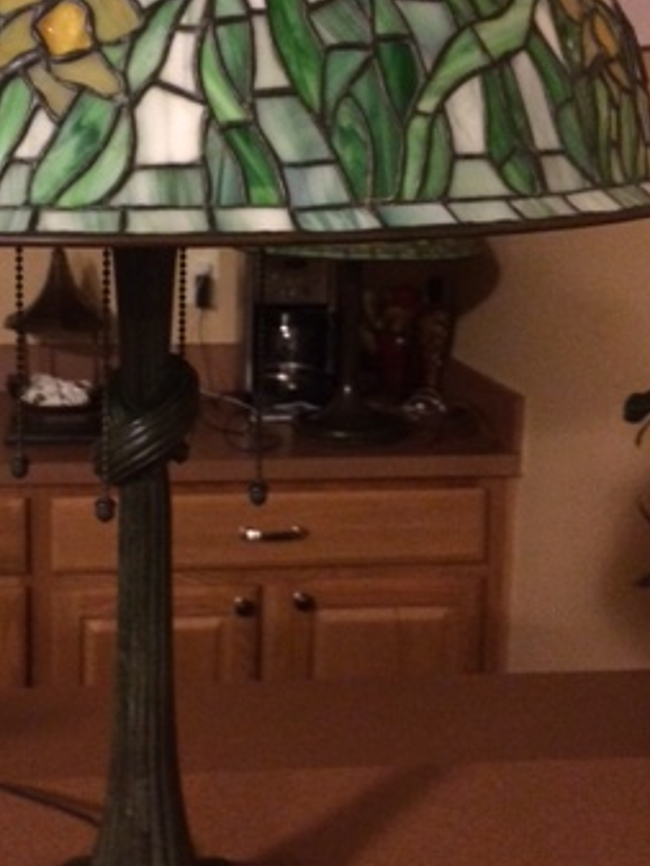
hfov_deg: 25.4
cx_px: 180
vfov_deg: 33.7
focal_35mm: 57
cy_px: 355
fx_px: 1426
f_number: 2.2
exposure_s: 1/15
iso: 500
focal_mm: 4.12
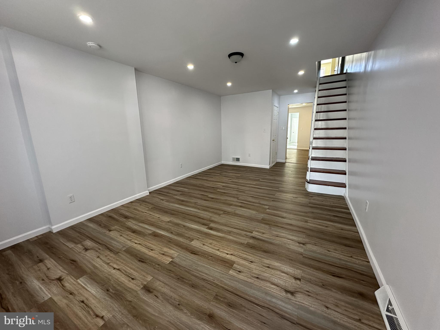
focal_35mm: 14
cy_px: 165
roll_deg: +1.6
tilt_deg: -11.3
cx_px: 220
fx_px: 178
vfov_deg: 85.7
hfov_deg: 102.1
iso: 200
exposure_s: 1/120
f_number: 2.2
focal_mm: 2.22
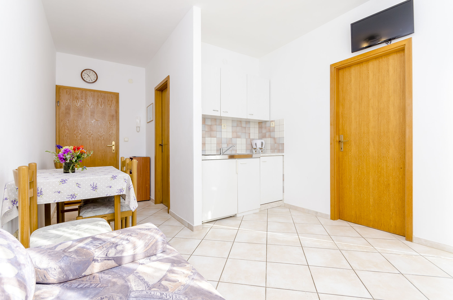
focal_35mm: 16
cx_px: 226
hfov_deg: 95.1
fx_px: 207
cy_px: 150
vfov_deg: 71.8
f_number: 8
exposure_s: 1/100
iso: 250
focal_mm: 11
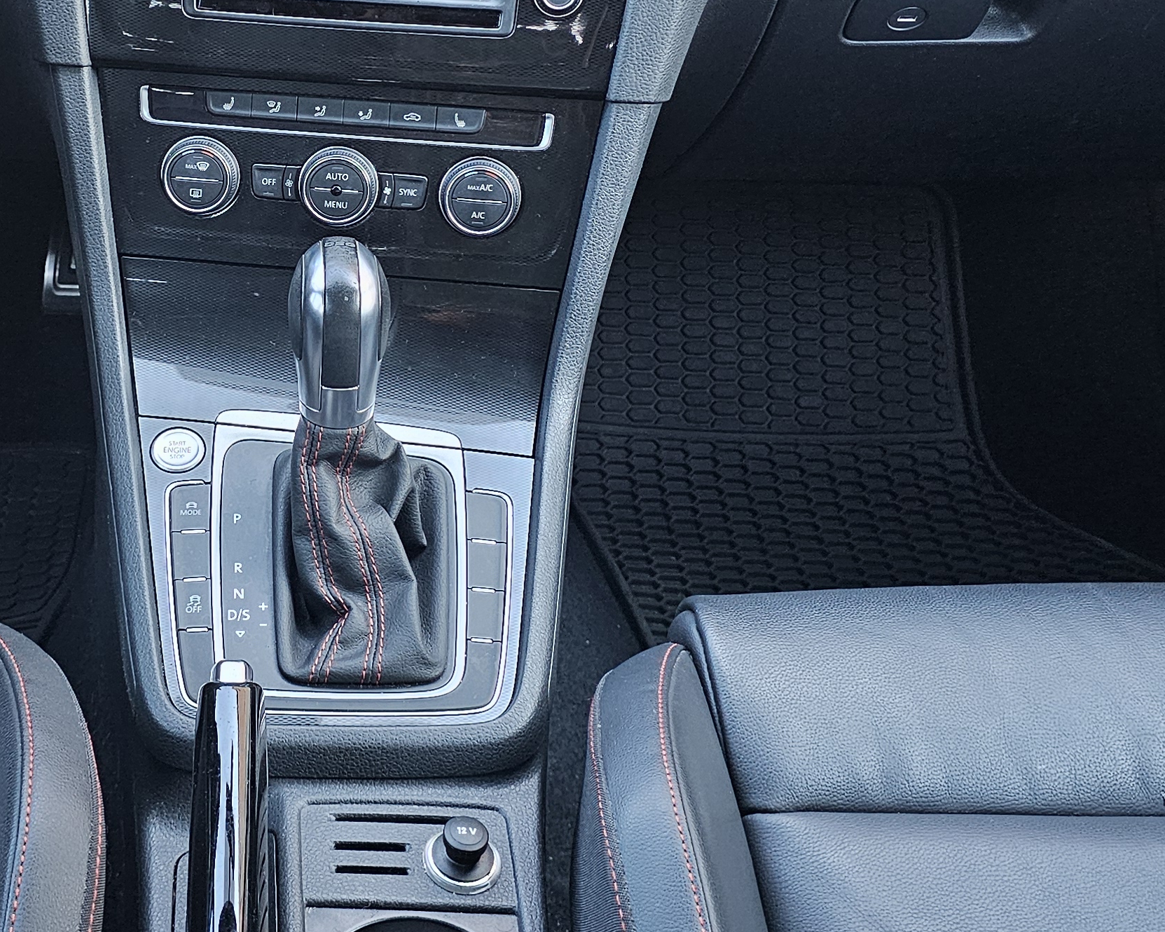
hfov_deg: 33.9
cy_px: 208
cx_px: 274
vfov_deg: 27.6
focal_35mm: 54
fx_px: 1862
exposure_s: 1/120
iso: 640
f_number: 1.7
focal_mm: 6.3
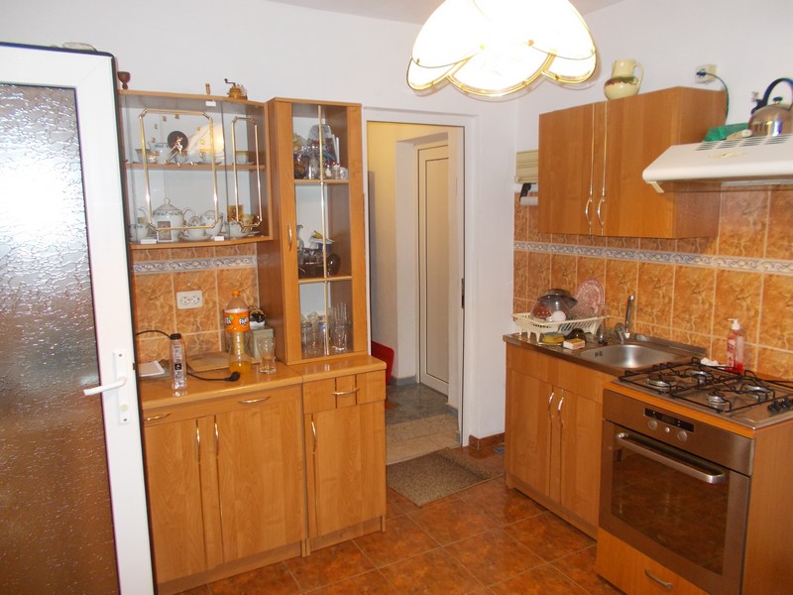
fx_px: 596
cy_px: 298
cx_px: 396
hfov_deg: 67.3
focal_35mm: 26
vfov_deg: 53.1
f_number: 3.2
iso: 220
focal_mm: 4.6
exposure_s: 1/25
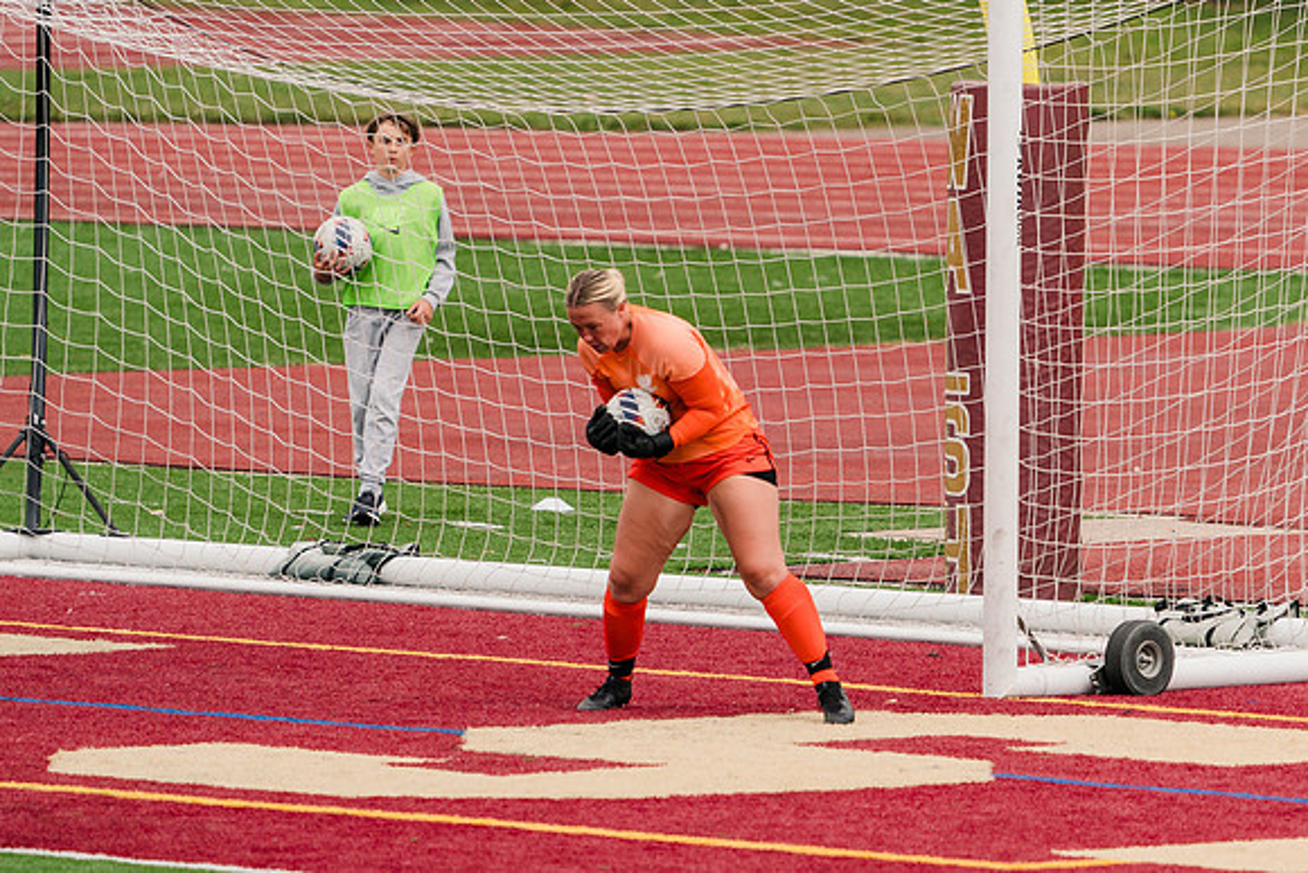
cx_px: 779
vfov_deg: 2.4
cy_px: 436
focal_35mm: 575
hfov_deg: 3.6
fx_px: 20894
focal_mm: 459
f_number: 6.3
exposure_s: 1/1600
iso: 500
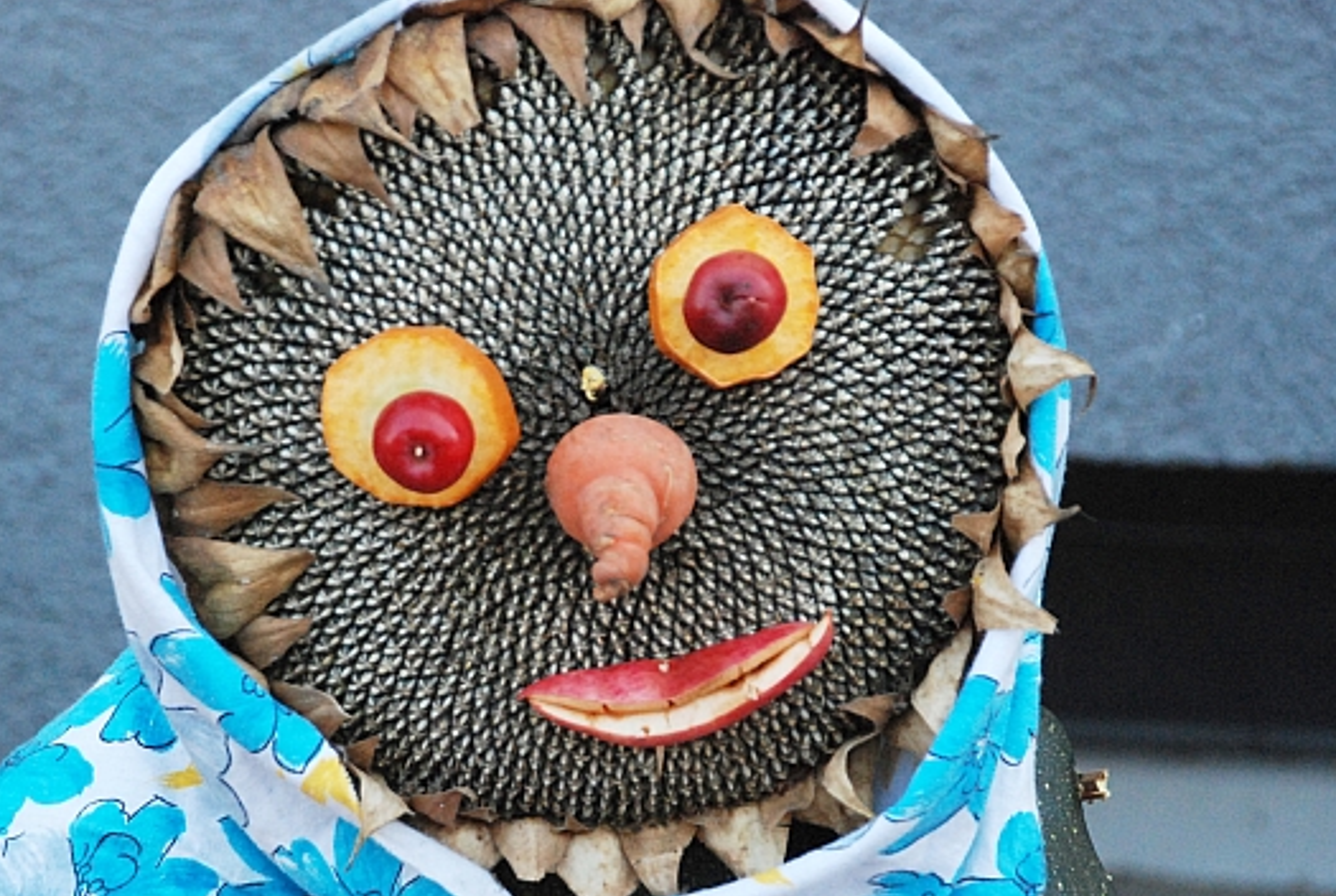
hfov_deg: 11.4
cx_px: 578
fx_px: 6691
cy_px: 523
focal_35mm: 180
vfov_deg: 7.7
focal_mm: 90
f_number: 5.6
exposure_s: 1/500
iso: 1600
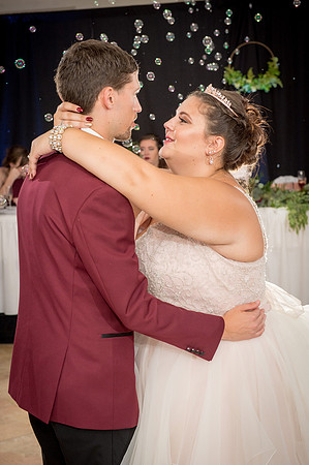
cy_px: 232
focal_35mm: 70
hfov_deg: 19.4
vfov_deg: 28.9
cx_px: 154
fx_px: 903
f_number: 5.6
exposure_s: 1/125
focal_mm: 70
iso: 800
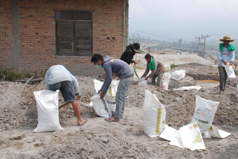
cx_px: 133
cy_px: 72
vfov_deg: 32.6
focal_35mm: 41
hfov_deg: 47.3
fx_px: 271
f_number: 8
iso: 100
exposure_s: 1/200
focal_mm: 22
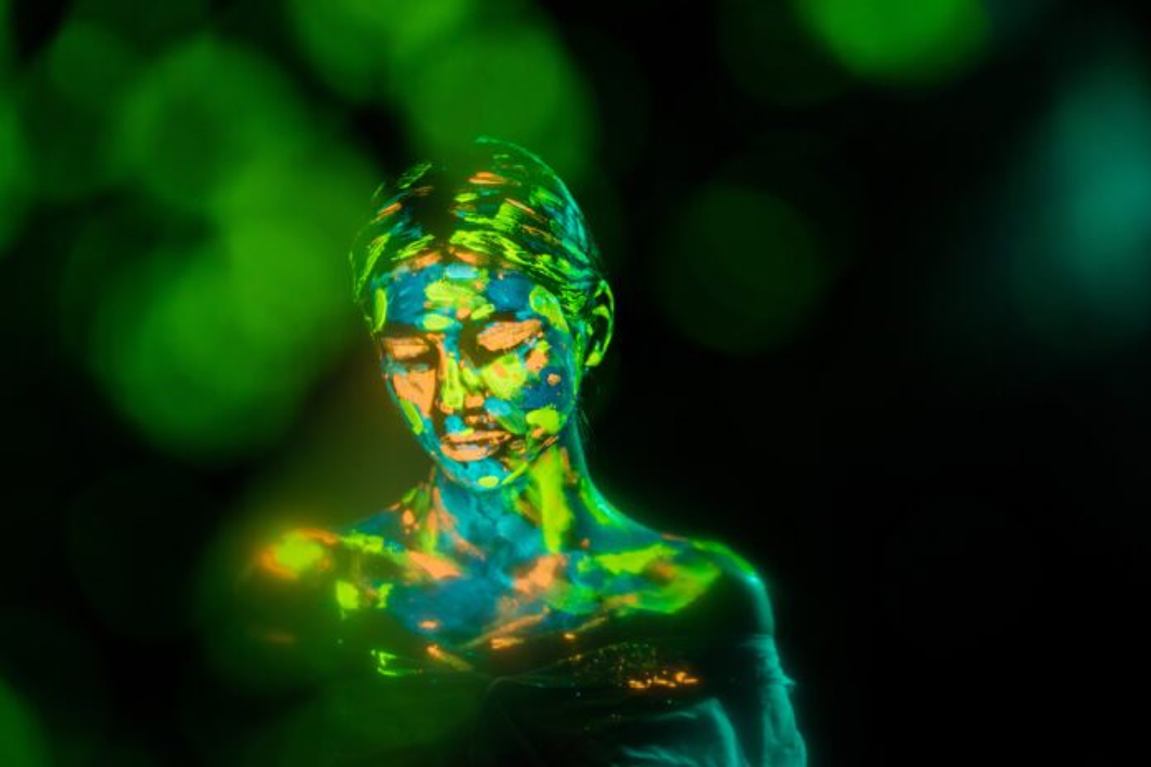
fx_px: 1598
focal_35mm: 50
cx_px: 576
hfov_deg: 39.6
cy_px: 384
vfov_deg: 27.0
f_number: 2.8
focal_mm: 50
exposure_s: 1/25
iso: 640
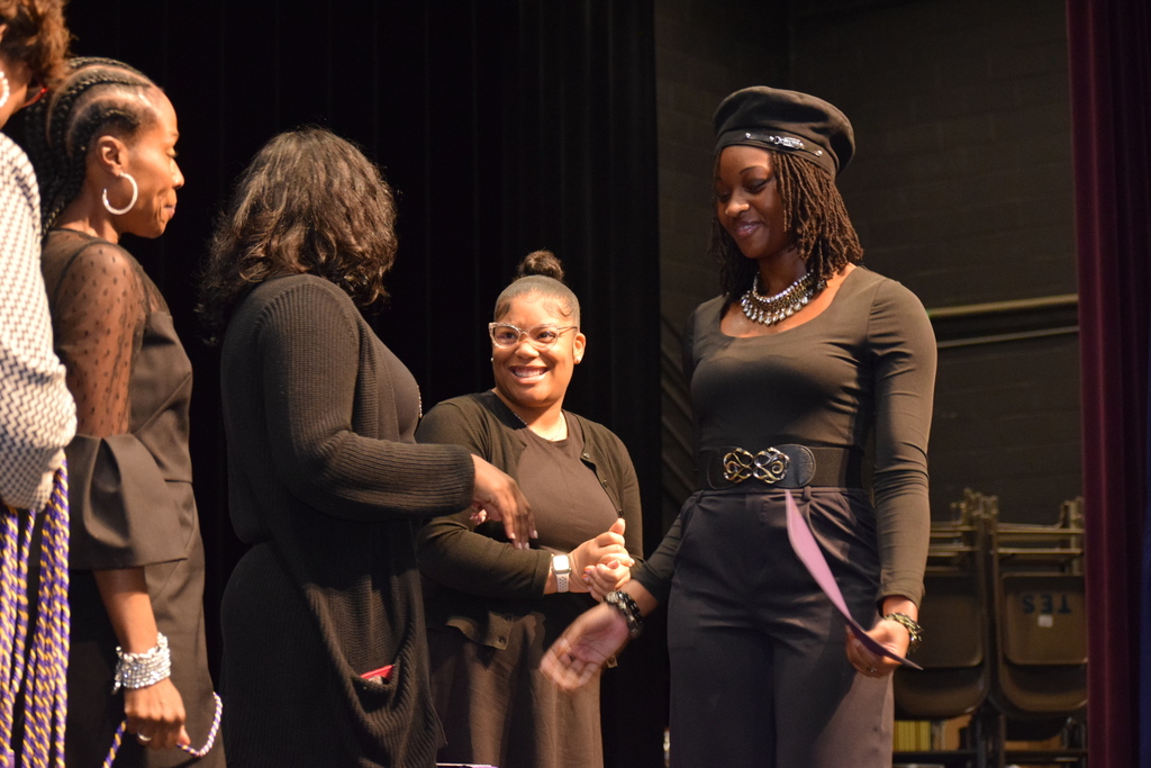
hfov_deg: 21.9
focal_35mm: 93
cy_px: 384
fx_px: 2974
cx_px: 576
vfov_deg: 14.7
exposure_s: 1/60
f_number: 4
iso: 3200
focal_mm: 62
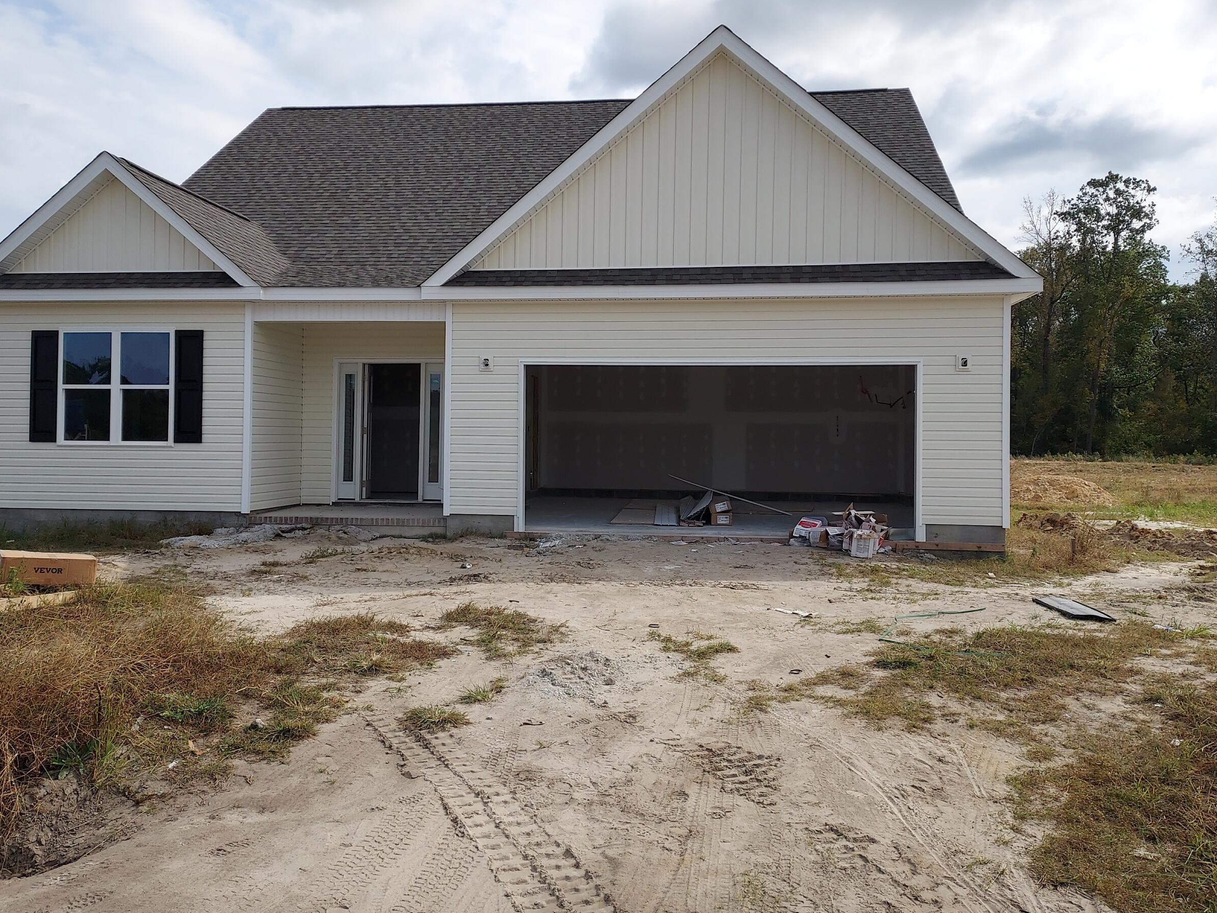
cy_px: 431
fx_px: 1055
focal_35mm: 30
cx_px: 587
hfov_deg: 59.9
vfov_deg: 46.8
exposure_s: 1/1435
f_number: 1.8
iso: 40
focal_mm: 4.6
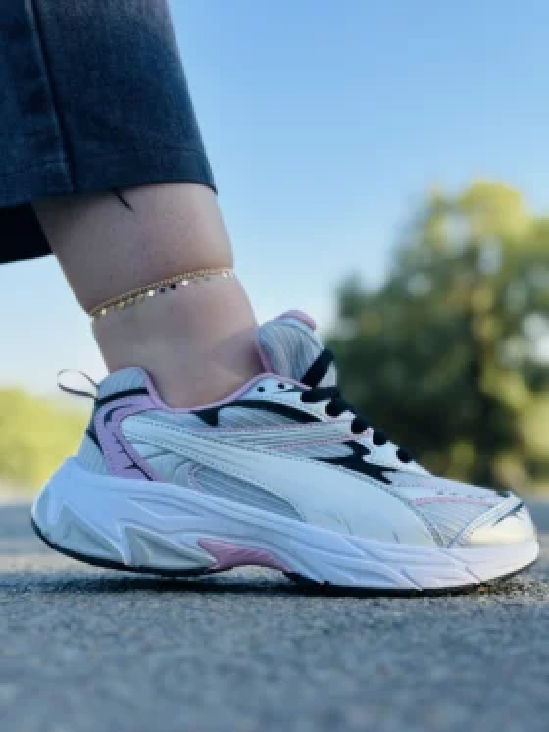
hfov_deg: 30.3
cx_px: 274
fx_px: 1014
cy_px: 366
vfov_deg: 39.6
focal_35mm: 48
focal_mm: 6.86
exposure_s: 1/1916
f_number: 1.78
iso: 80
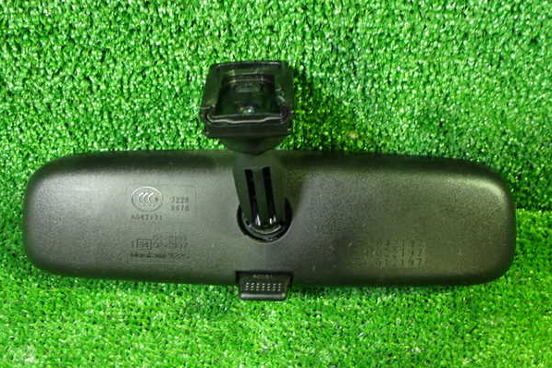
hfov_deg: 42.7
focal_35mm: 46
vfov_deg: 29.2
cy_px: 181
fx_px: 705
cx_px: 276
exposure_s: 1/13
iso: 800
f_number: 2.9
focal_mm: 7.84
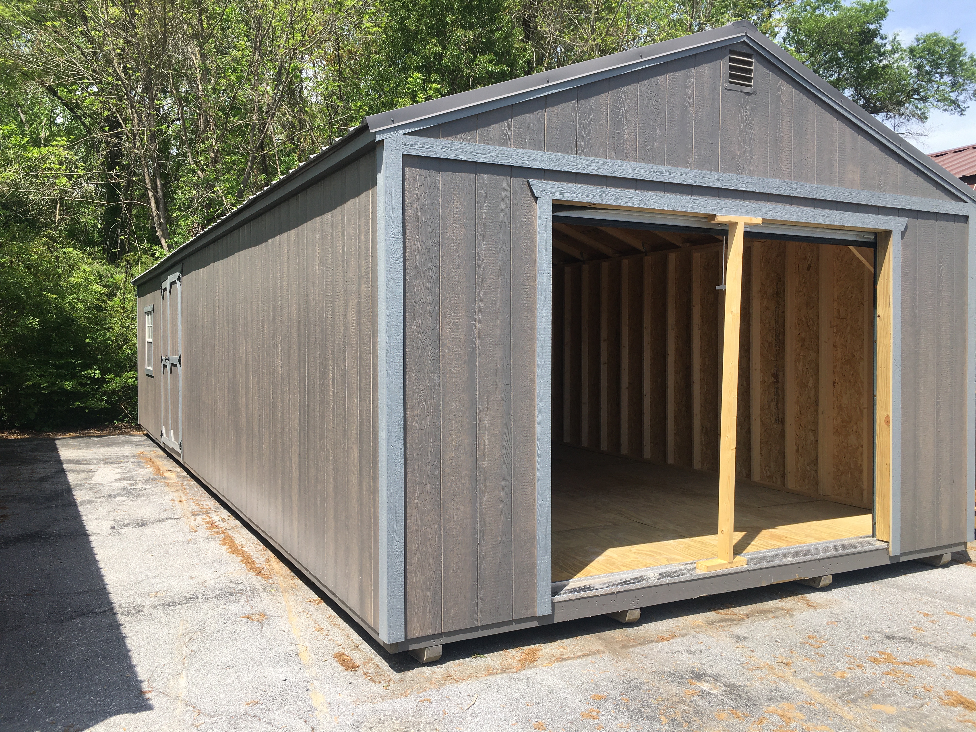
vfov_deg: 48.2
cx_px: 488
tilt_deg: -0.1
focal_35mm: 29
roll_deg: -0.6
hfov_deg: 61.7
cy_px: 366
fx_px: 818
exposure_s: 1/1083
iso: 25
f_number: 2.2
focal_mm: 4.15
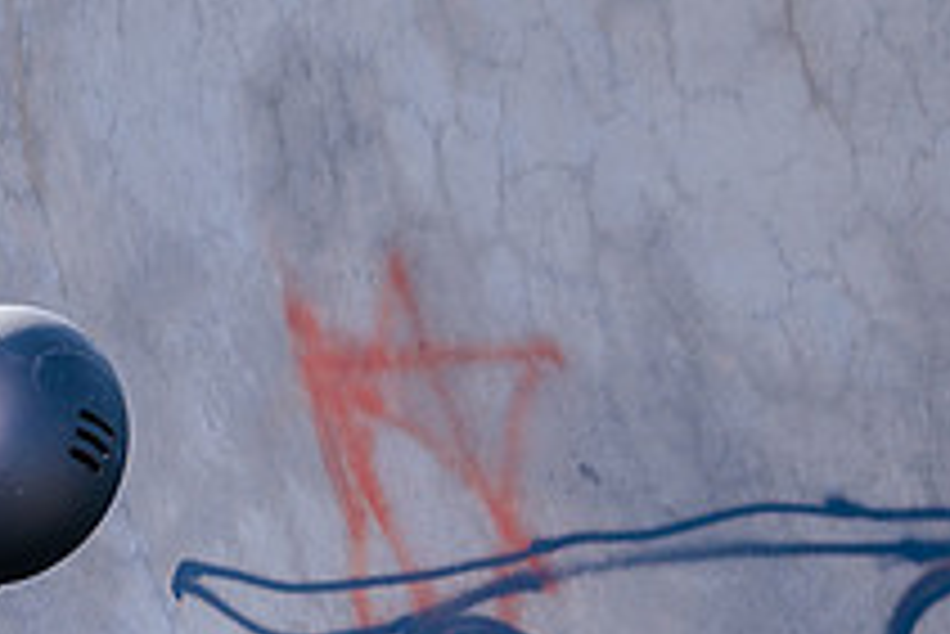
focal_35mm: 193
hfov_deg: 10.3
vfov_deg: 7.1
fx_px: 5096
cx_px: -447
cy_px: 679
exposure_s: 1/500
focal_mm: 48
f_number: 5
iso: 320
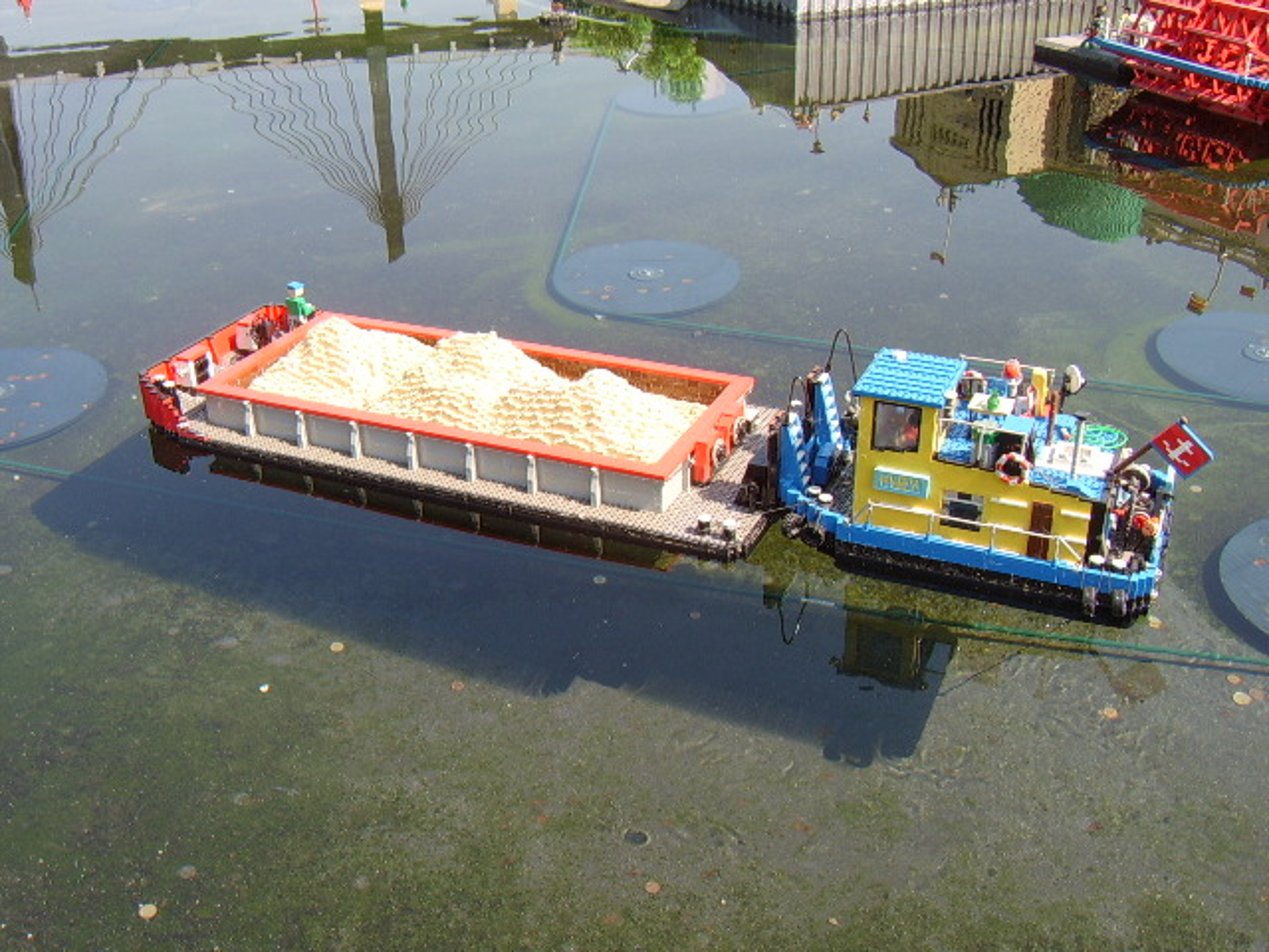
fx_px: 1136
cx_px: 634
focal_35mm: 31
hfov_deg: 58.4
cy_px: 476
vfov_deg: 45.4
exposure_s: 1/92
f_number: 5.6
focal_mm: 8.13
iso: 50
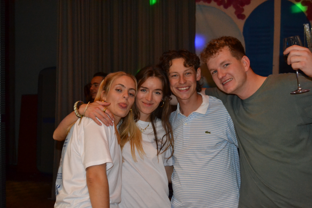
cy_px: 104
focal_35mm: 42
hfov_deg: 46.4
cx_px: 156
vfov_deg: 31.9
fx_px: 364
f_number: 4.5
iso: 3200
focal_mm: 28
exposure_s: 1/60
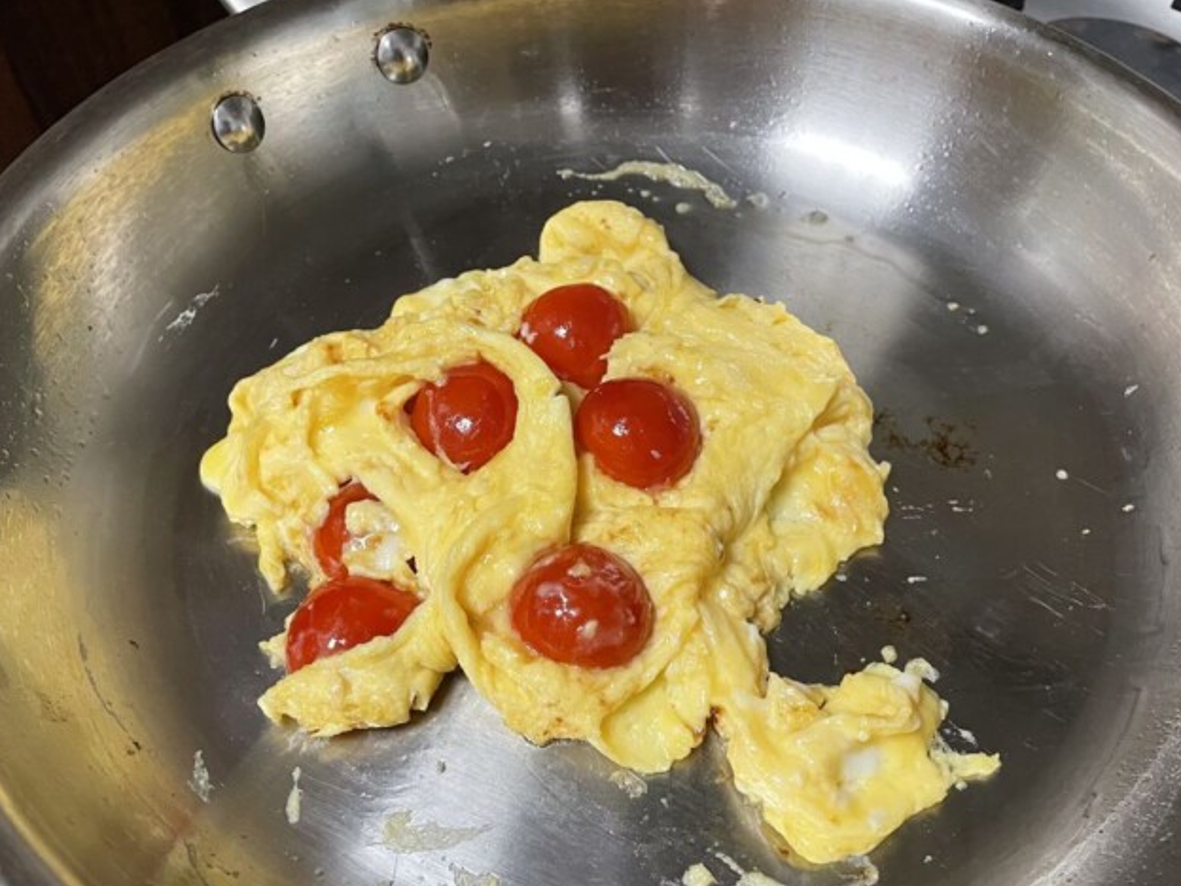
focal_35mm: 32
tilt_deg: -54.7
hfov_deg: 56.8
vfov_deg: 44.0
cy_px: 505
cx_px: 617
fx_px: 1092
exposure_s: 1/50
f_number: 1.6
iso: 250
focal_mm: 4.2
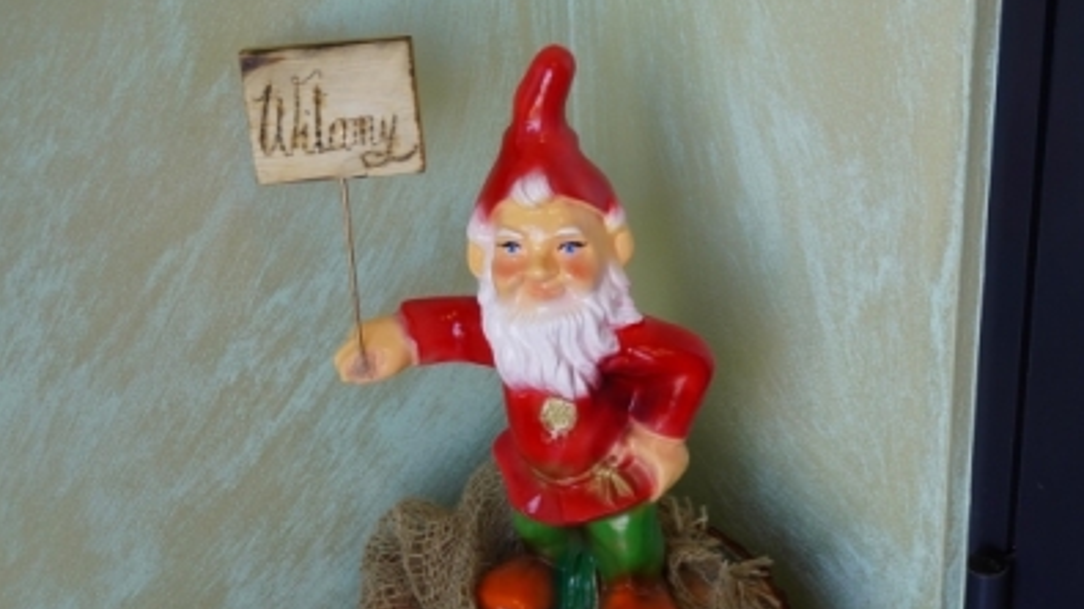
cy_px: 472
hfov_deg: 26.9
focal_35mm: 79
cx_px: 546
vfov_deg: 15.2
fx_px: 2264
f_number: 5
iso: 250
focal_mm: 33
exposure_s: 1/60
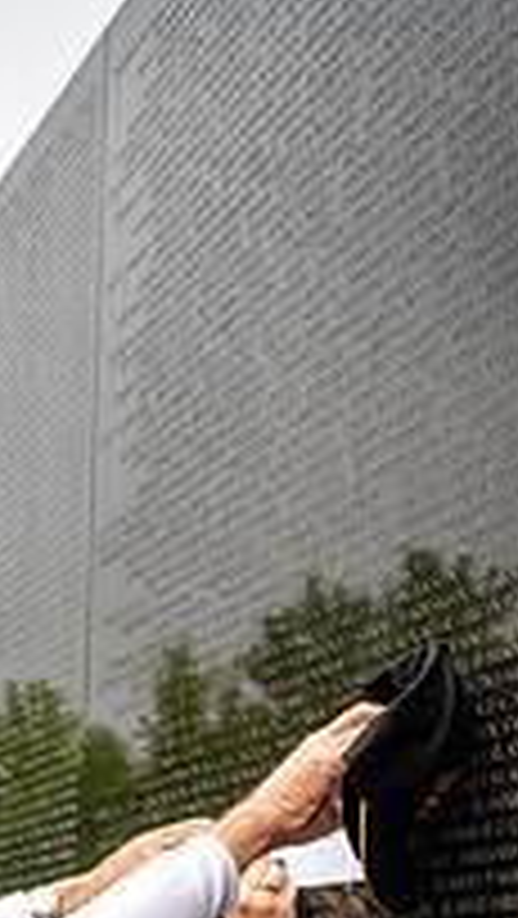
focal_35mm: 67
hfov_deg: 17.8
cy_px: 972
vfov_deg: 28.9
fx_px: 1633
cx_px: 79
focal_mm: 29
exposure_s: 1/640
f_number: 8
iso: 560
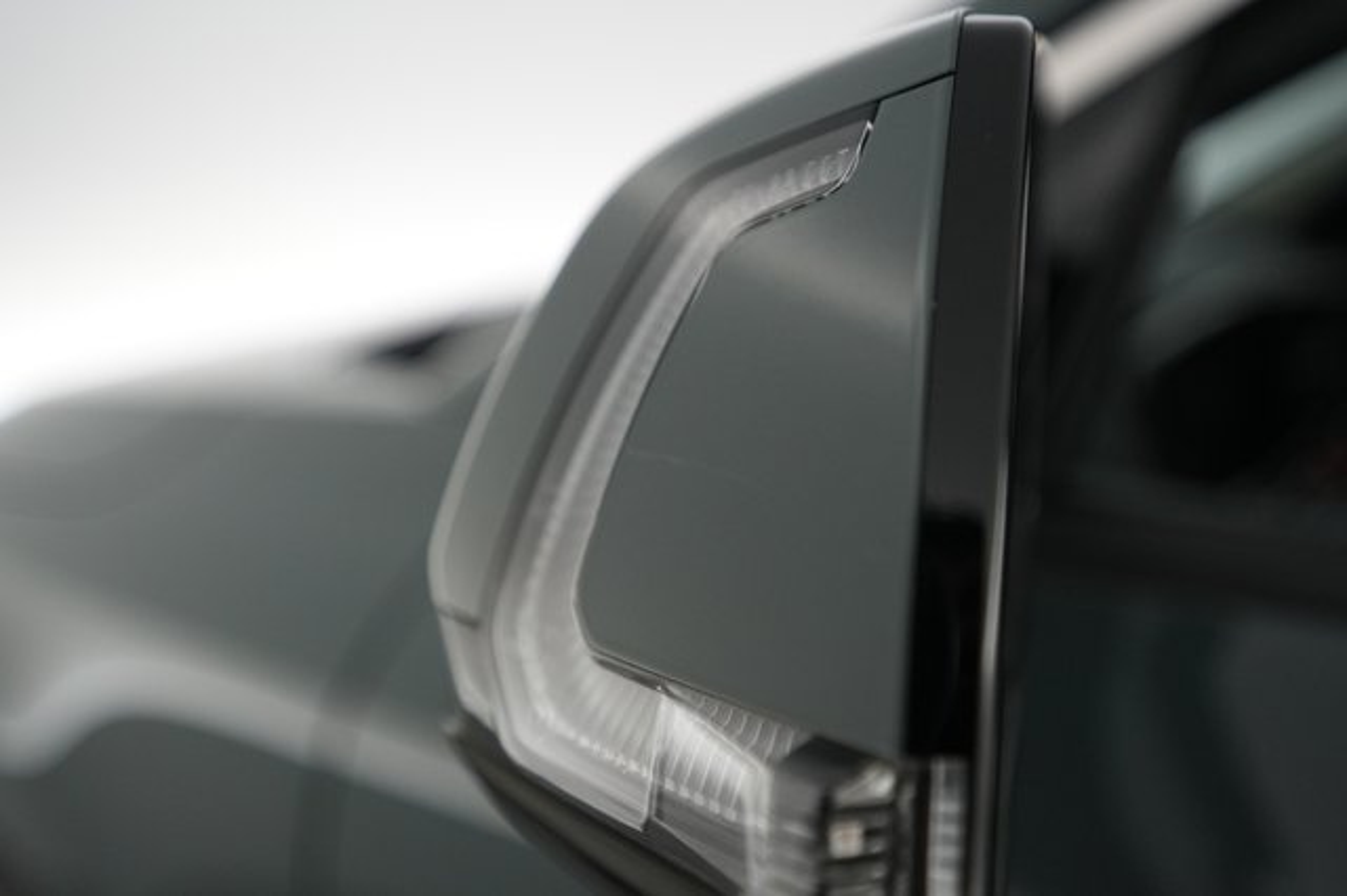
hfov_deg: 67.4
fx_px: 1010
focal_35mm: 27
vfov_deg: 47.9
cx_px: 674
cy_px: 448
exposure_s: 1/160
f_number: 2.8
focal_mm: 27
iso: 2500
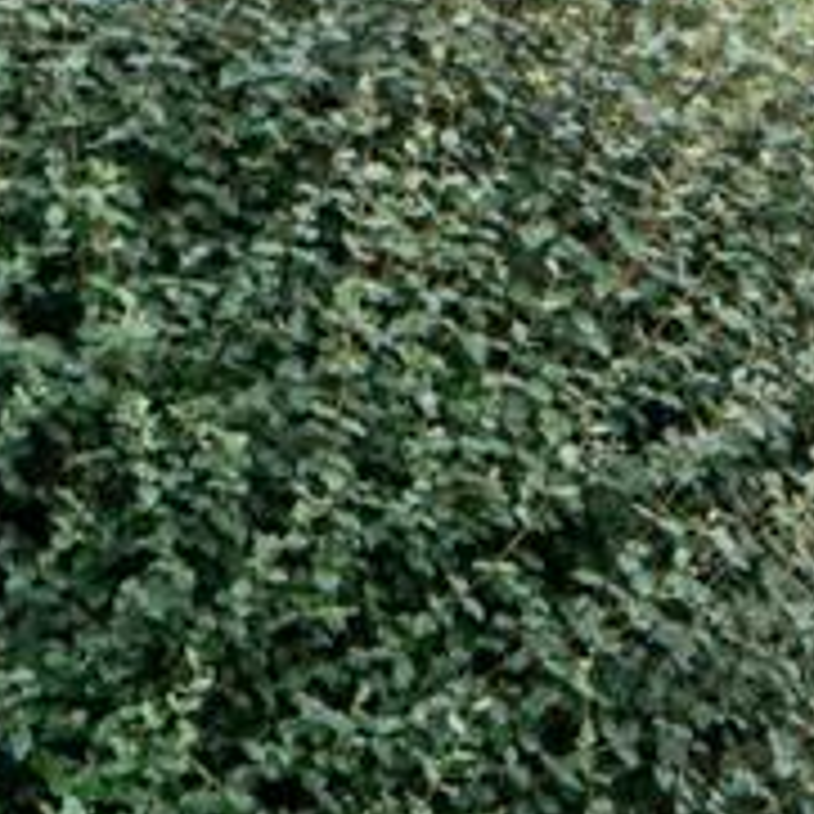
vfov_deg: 7.2
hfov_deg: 7.3
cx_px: -427
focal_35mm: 237
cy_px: 1516
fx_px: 6305
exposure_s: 1/40
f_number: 7.1
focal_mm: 35
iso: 200
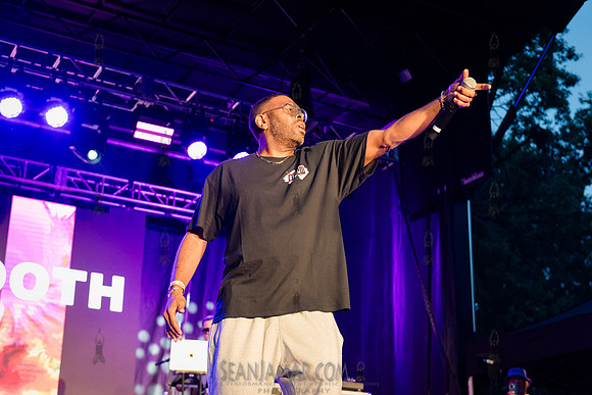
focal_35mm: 55
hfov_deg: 36.2
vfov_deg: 24.6
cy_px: 198
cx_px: 296
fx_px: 905
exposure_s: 1/400
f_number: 3.5
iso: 5000
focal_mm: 55
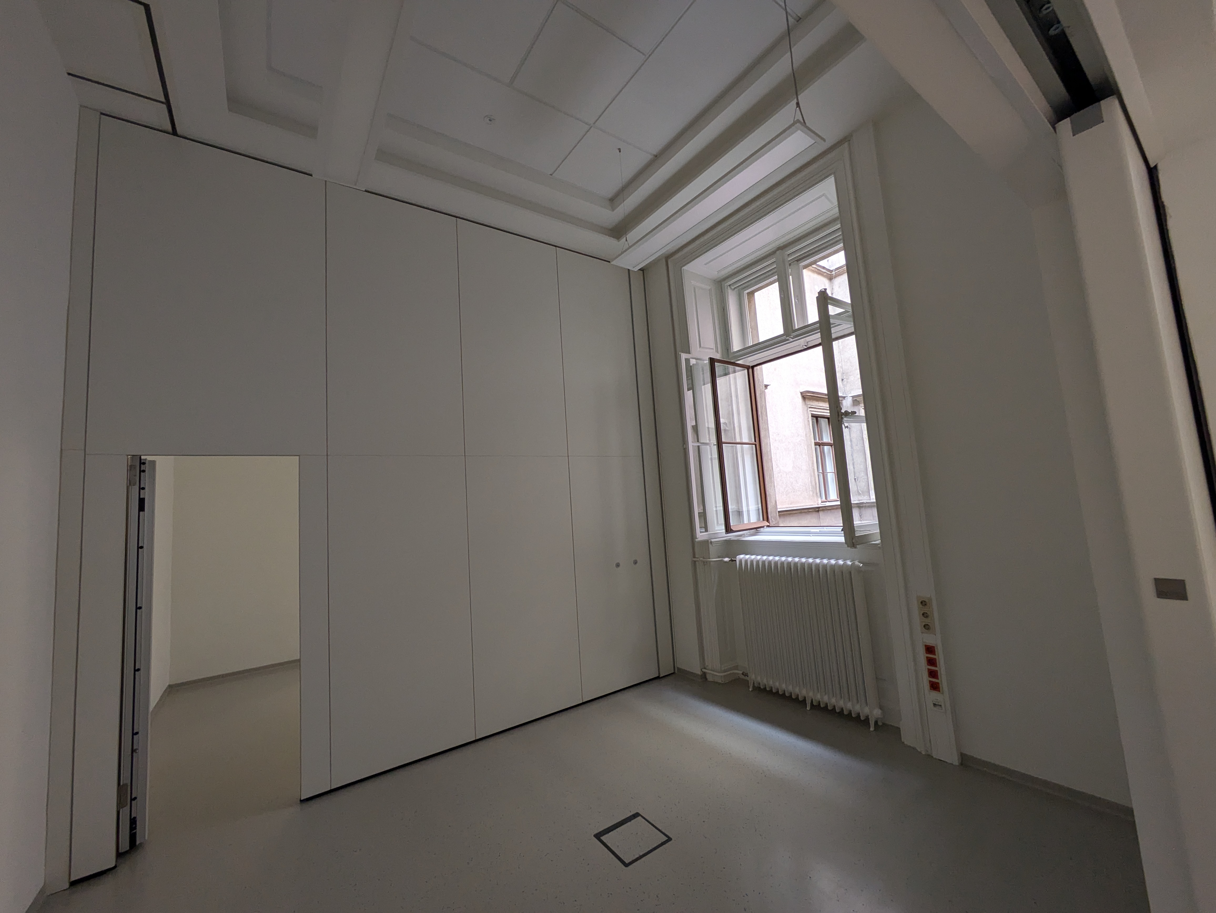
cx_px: 608
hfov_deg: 102.0
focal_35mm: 14
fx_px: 492
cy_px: 456
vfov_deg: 85.7
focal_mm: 1.83
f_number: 2.2
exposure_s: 1/50
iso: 151
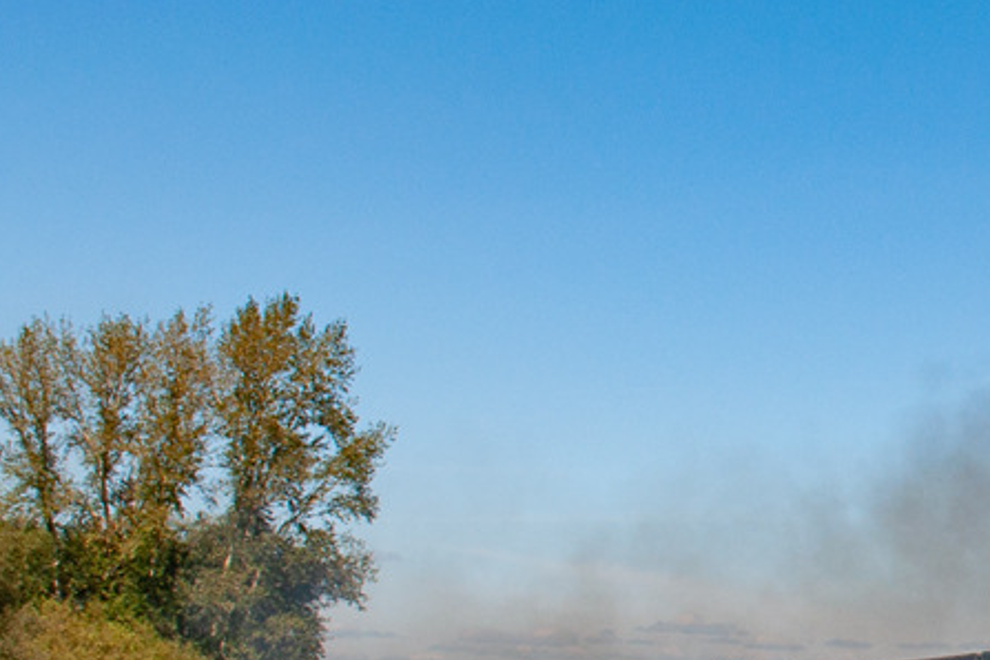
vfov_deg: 13.3
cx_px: 1331
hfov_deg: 18.3
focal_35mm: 103
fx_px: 2832
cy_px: 467
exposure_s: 1/800
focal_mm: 24
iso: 200
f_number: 8
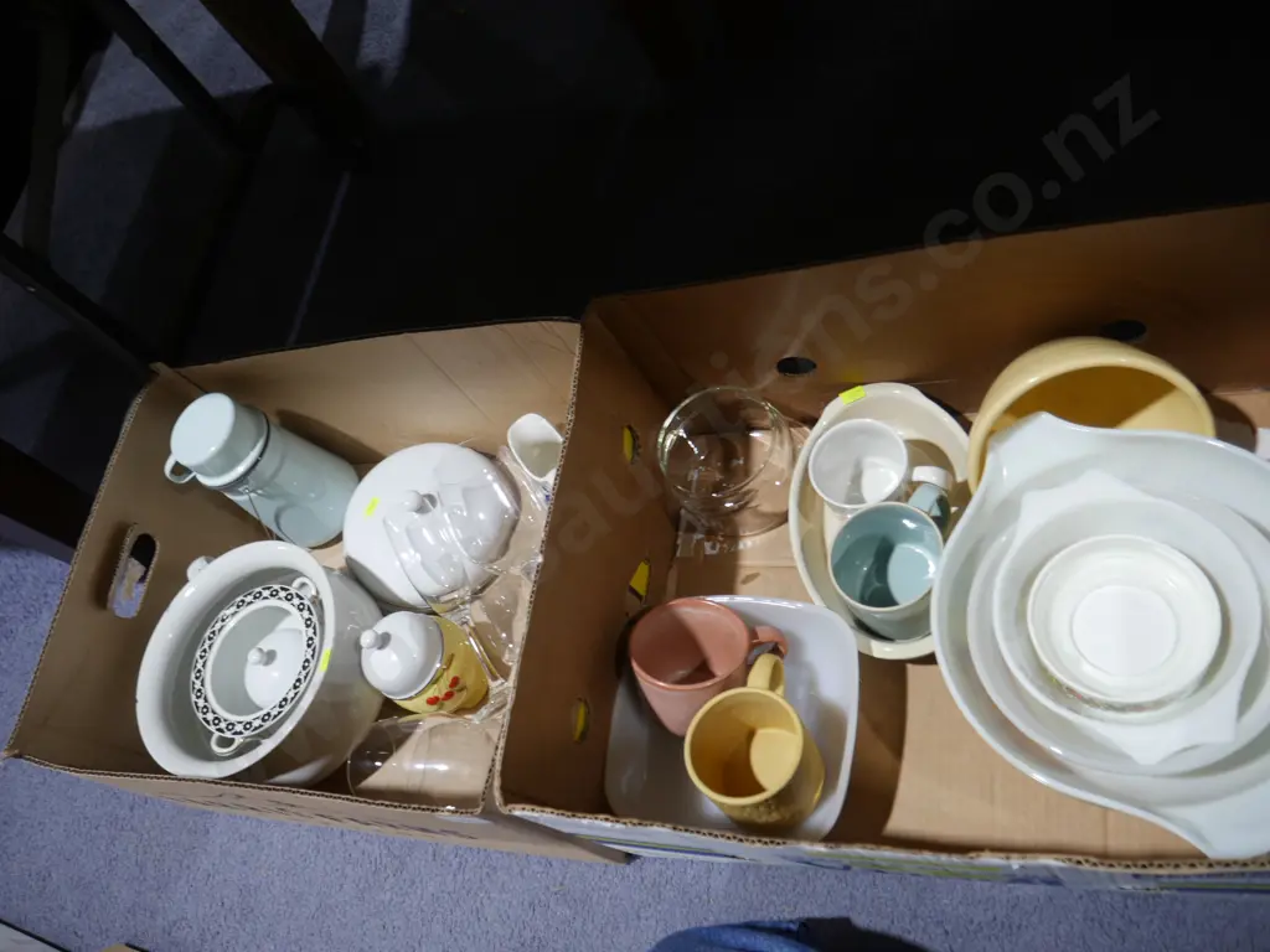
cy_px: 476
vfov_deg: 49.7
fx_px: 1027
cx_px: 635
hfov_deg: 63.4
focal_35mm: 28
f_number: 3.5
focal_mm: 14
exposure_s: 1/60
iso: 250
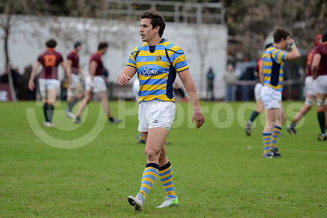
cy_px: 109
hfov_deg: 12.1
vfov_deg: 8.1
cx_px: 164
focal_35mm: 170
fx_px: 1544
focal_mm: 170
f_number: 2.8
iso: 400
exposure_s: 1/500
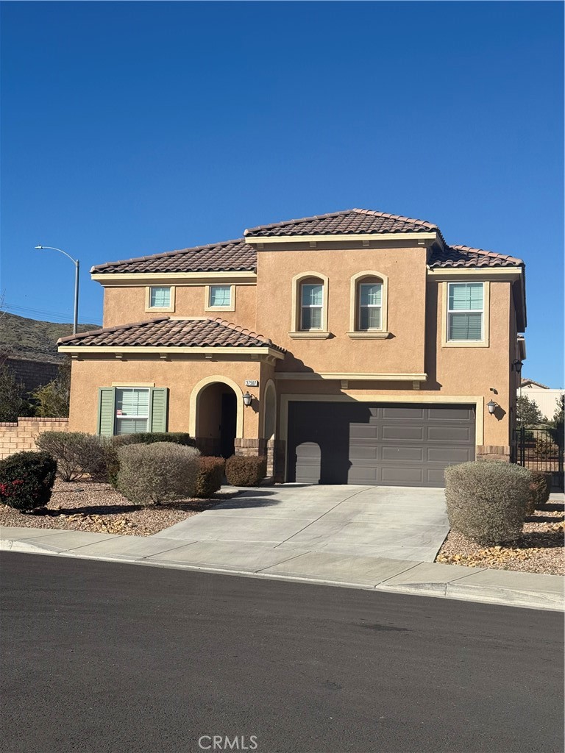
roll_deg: -2.1
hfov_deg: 30.3
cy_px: 376
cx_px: 282
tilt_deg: +3.8
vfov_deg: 39.7
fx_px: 1045
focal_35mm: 48
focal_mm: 6.76
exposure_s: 1/6536
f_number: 1.78
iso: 64
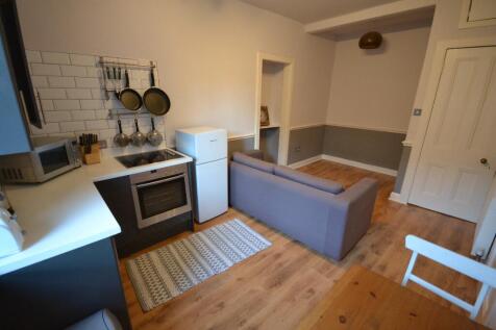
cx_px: 248
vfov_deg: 77.3
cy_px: 165
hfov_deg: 100.4
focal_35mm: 15
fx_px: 207
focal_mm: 10
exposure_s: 1/60
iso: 1600
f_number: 4
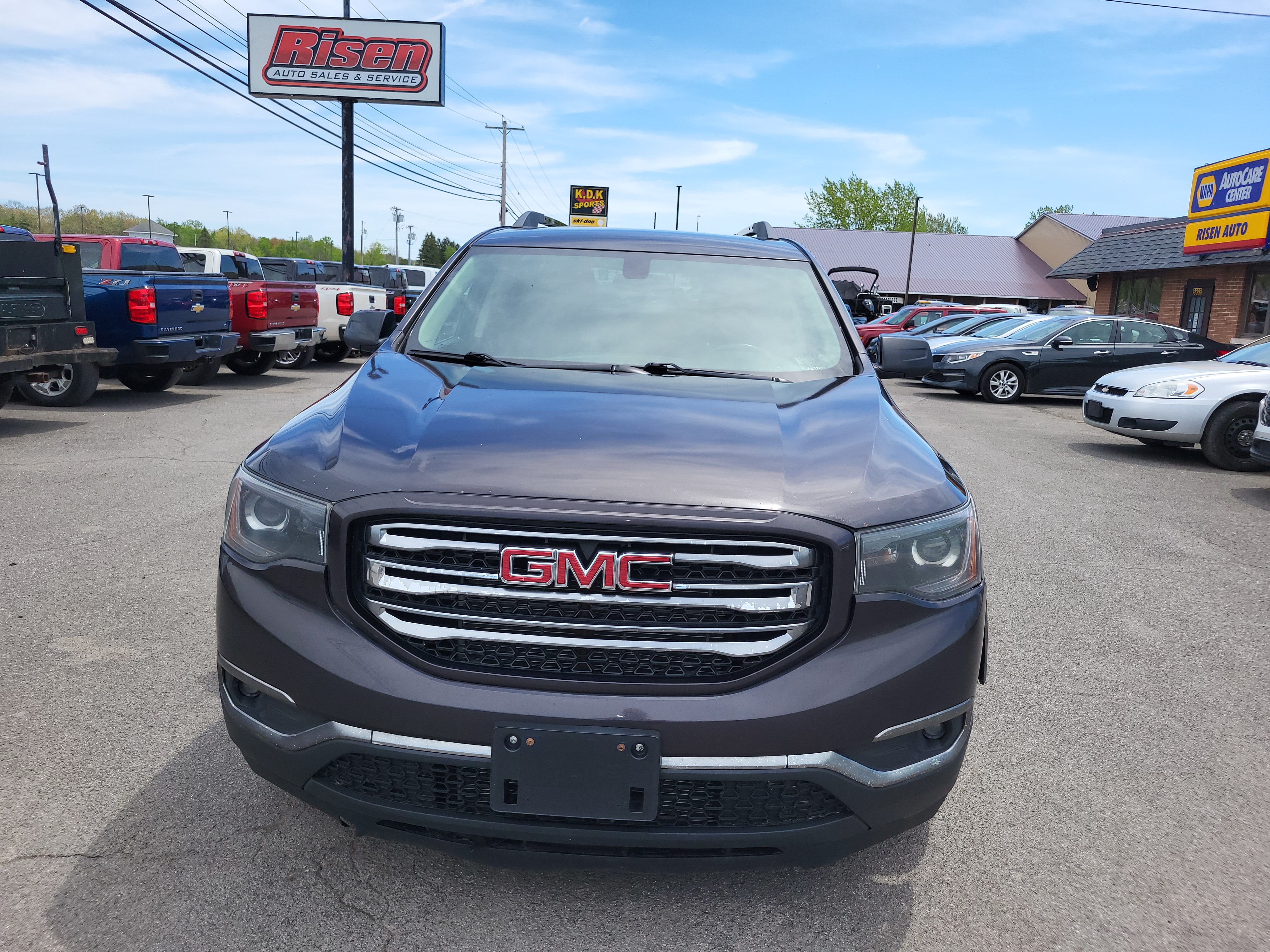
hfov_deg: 67.3
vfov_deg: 53.1
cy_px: 476
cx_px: 635
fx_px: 954
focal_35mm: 26
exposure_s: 1/1700
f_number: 1.8
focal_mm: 5.4
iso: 40
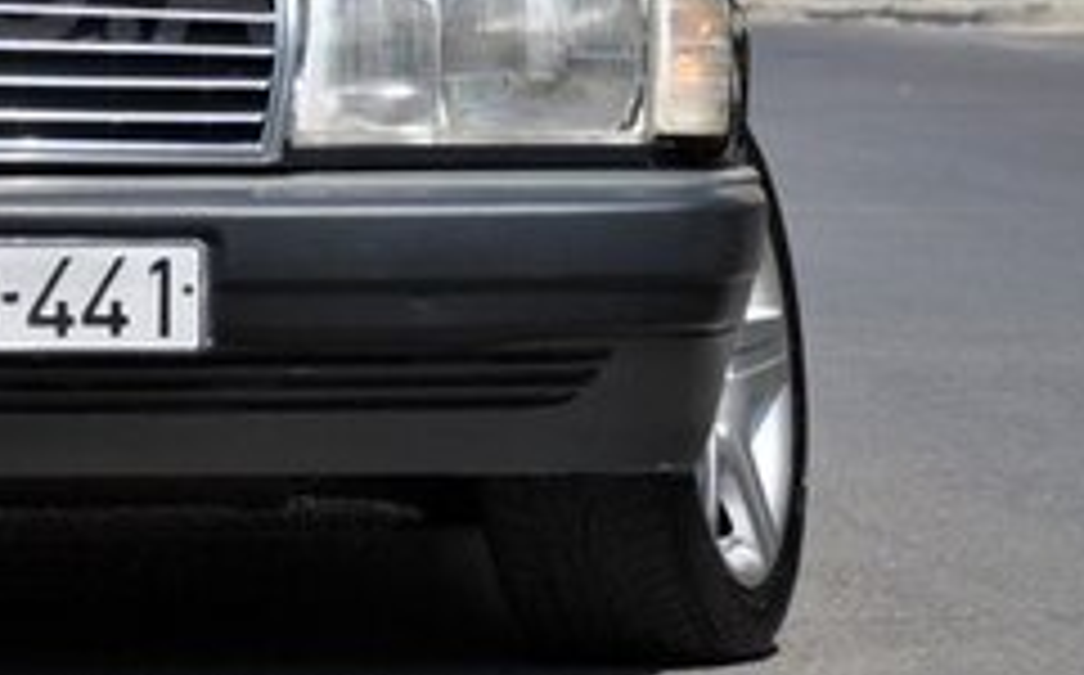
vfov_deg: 4.4
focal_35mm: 294
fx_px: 8675
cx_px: -67
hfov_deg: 7.1
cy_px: -22
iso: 100
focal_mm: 70
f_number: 6.3
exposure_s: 1/640
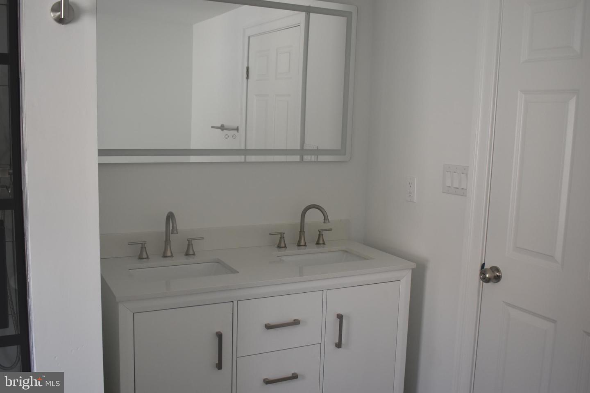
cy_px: 196
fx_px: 565
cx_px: 295
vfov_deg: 38.4
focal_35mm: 34
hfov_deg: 55.1
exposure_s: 1/80
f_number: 4.5
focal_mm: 23
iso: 400
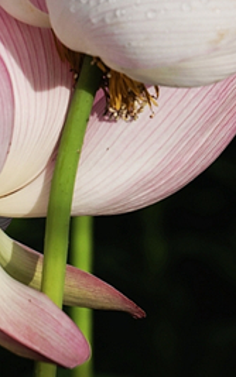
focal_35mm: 763
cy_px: 65
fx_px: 7848
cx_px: -17
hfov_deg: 1.7
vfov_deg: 2.8
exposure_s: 1/640
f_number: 6.3
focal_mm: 200
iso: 100
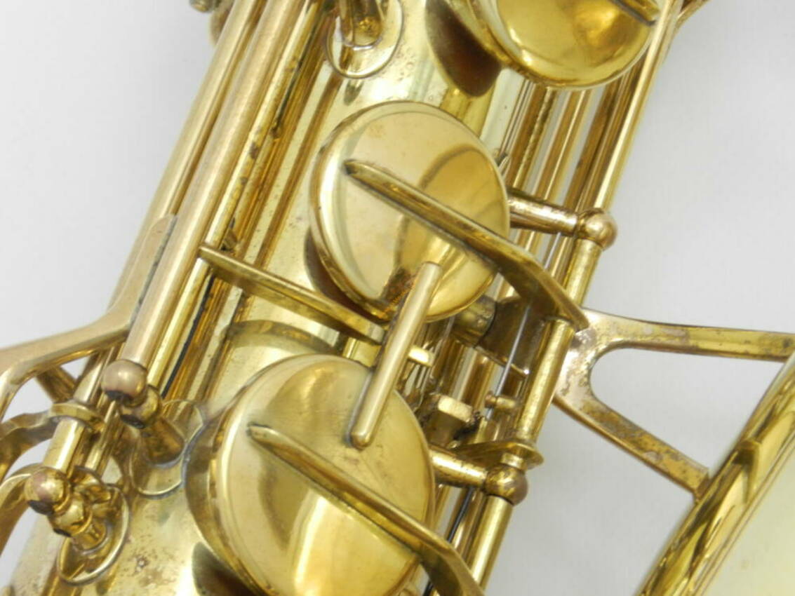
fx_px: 8544
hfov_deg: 5.3
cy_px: 298
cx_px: 398
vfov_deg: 4.0
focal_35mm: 372
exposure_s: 1/20
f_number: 5.6
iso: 400
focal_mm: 66.1
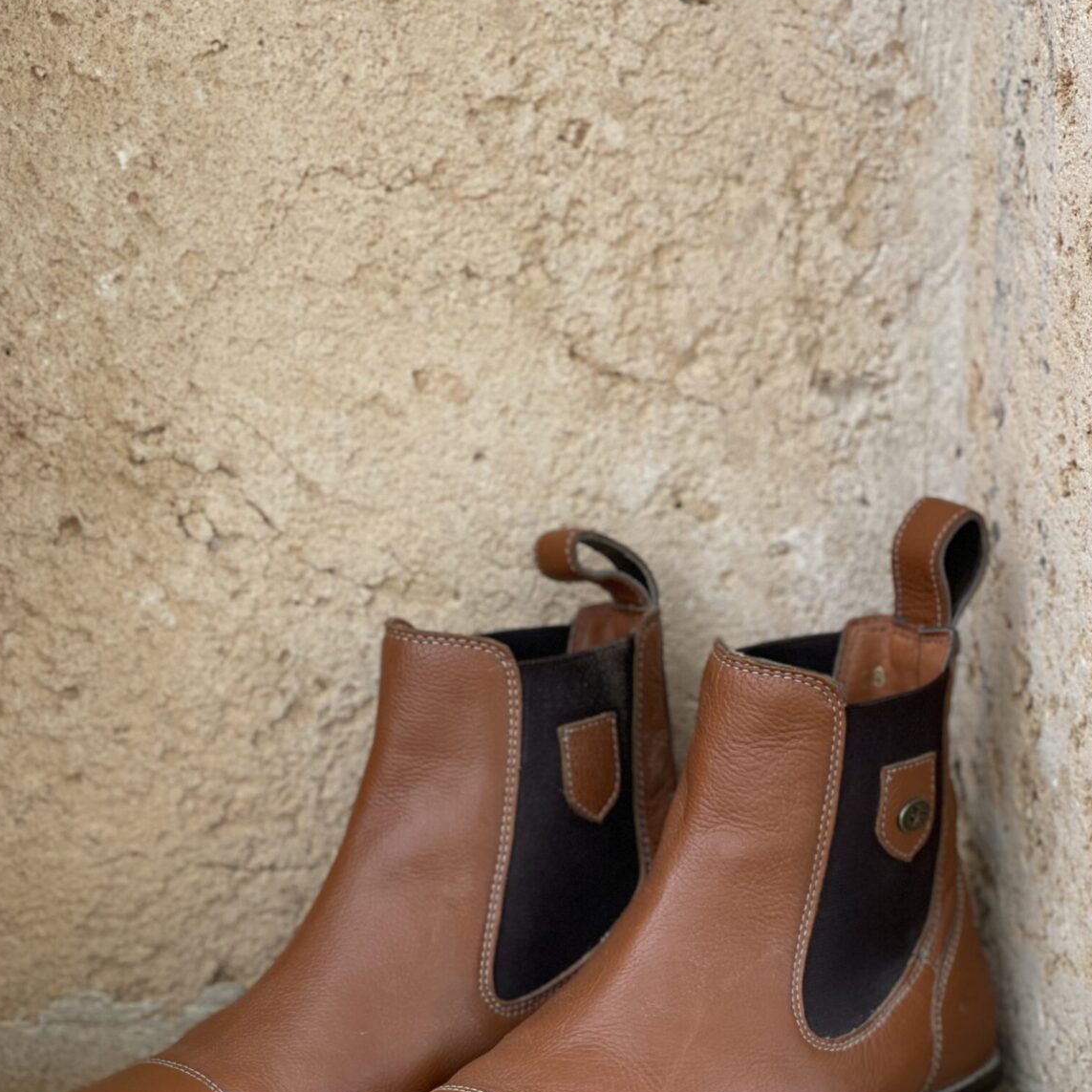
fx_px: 3391
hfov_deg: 18.3
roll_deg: +0.3
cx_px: 541
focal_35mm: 95
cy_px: 830
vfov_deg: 18.2
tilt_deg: -11.9
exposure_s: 1/121
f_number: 2.2
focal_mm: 7.5
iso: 25
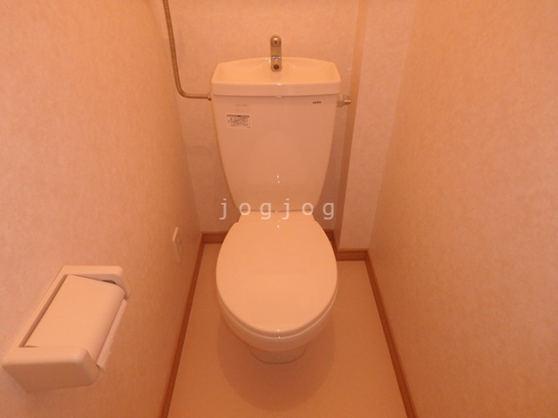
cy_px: 209
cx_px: 279
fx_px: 339
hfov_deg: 79.0
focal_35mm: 21
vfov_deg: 63.4
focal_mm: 3.7
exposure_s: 1/30
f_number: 3.5
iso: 400
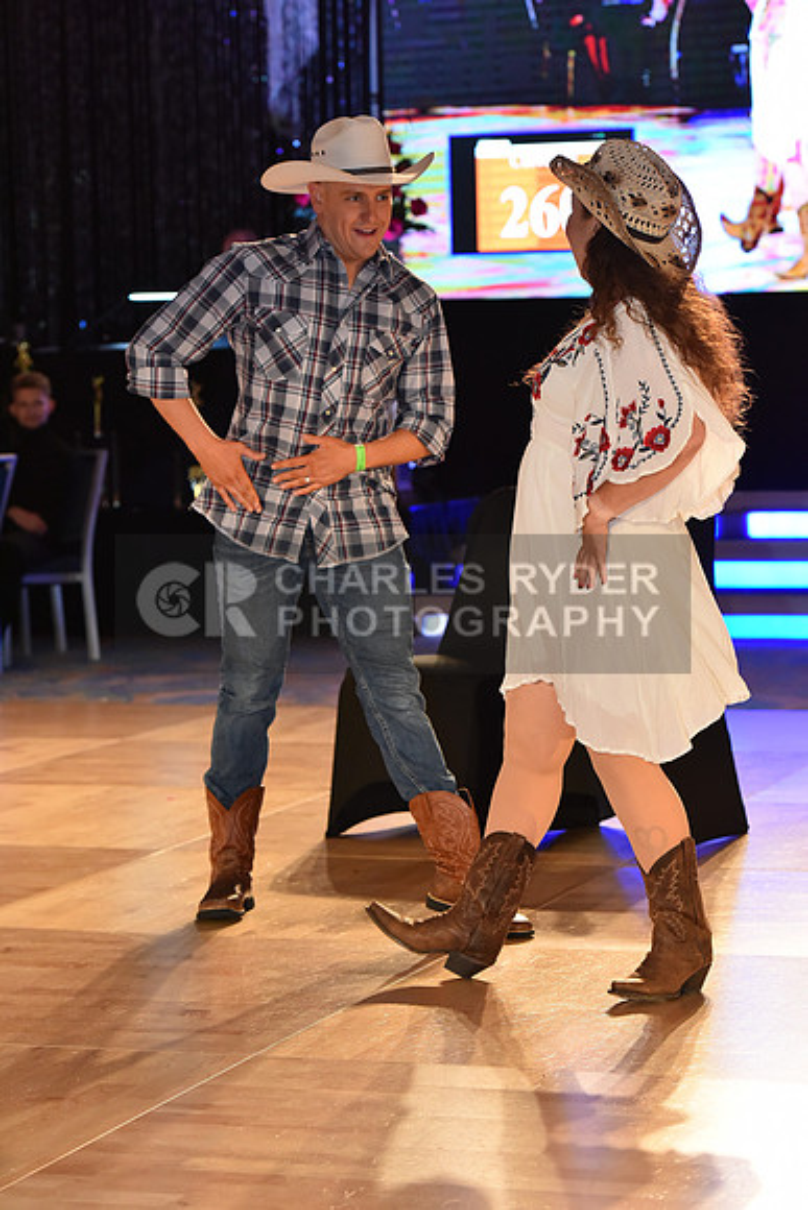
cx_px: 404
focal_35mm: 102
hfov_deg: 13.4
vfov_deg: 20.0
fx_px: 3432
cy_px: 605
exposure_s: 1/250
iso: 2000
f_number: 5
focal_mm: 102
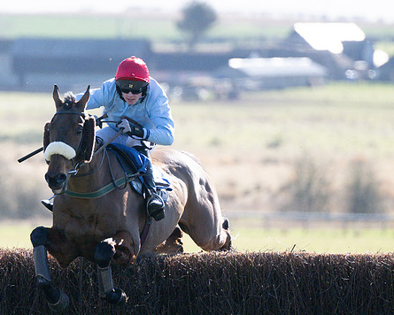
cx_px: 148
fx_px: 6448
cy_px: 134
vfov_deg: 2.8
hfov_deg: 3.5
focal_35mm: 553
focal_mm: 200
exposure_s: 1/6400
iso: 400
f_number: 2.8
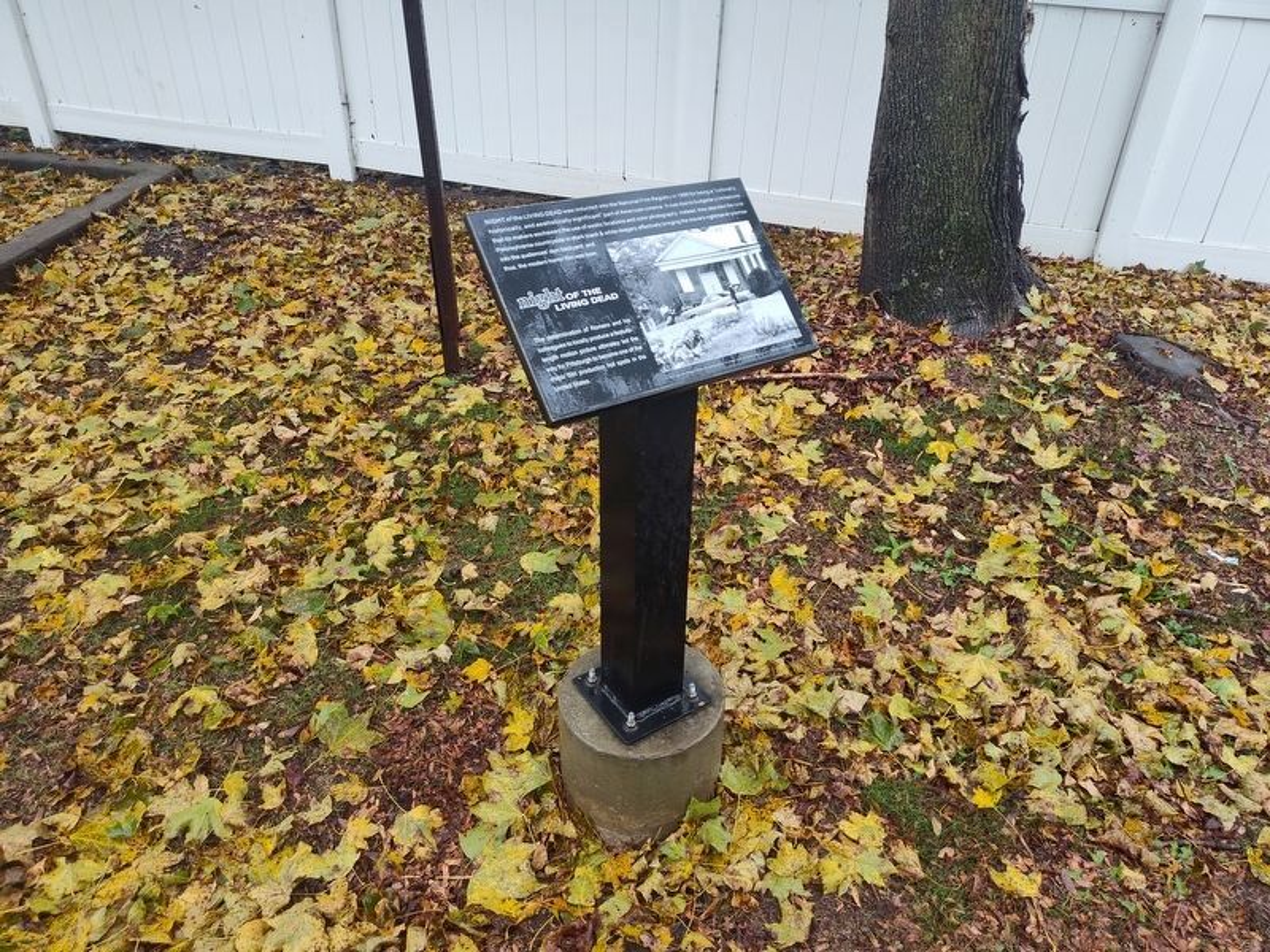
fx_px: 844
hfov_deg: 73.9
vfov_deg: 58.9
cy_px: 476
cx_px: 635
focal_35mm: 23
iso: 170
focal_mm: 5.56
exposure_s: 1/120
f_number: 1.8
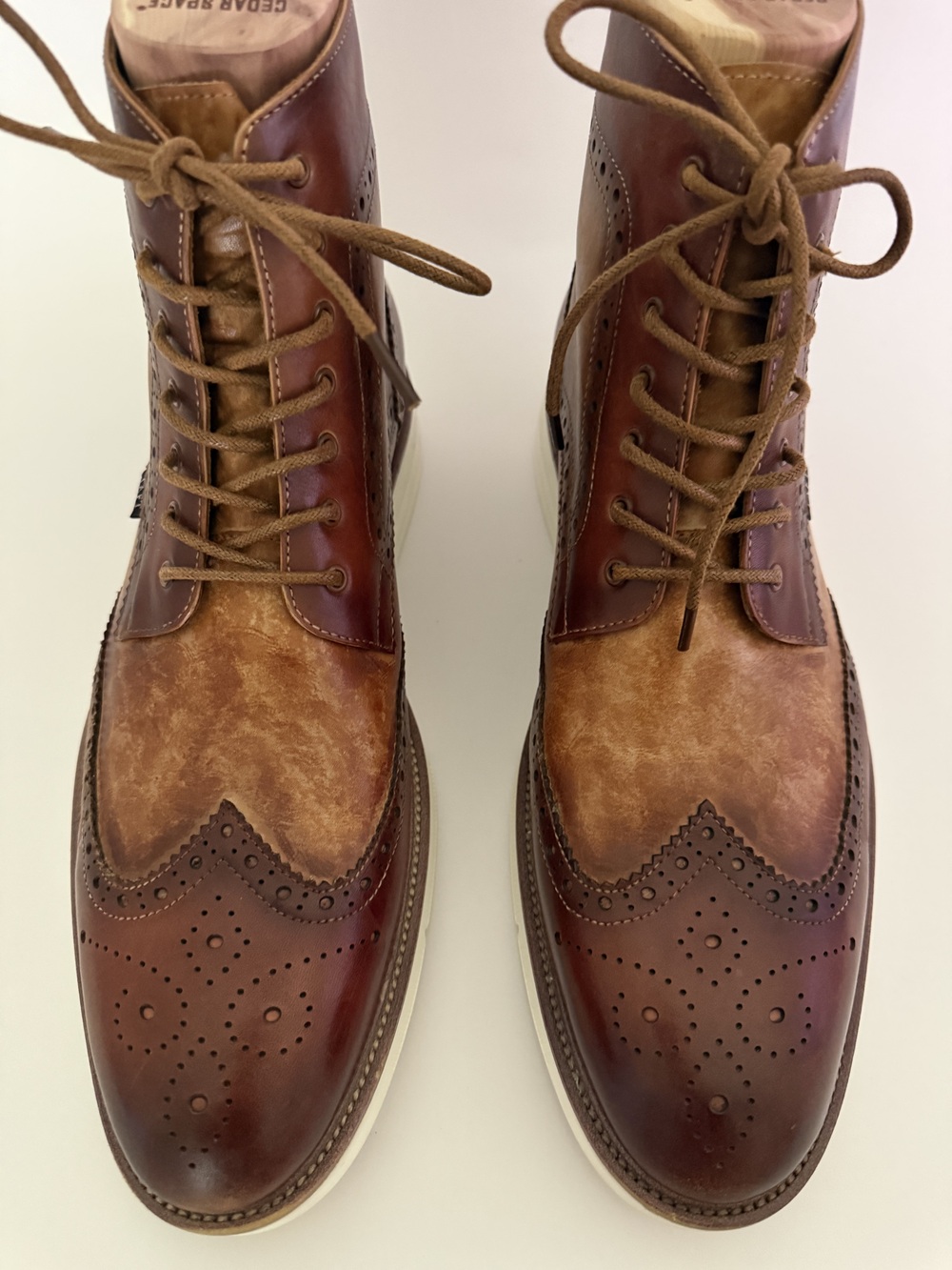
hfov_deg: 56.8
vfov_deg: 71.6
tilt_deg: -60.2
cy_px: 635
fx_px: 880
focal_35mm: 24
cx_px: 476
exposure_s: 1/41
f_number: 1.78
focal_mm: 6.76
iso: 800
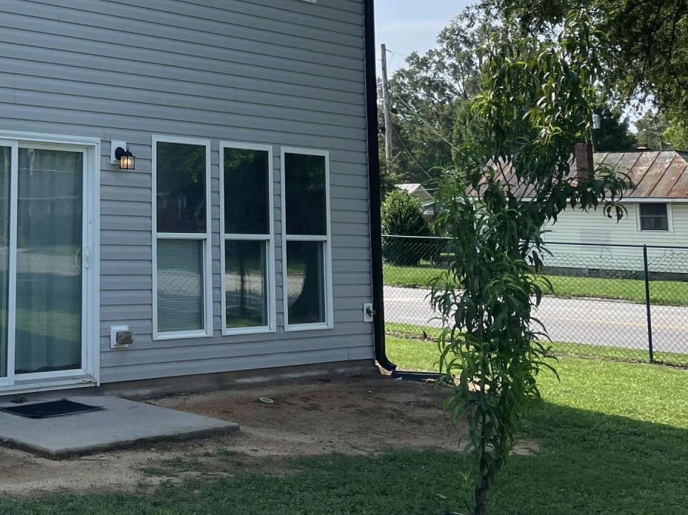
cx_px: -17
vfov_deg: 25.3
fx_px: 1113
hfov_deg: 31.5
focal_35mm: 56
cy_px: 51
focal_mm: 4.2
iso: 50
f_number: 1.6
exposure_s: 1/3861
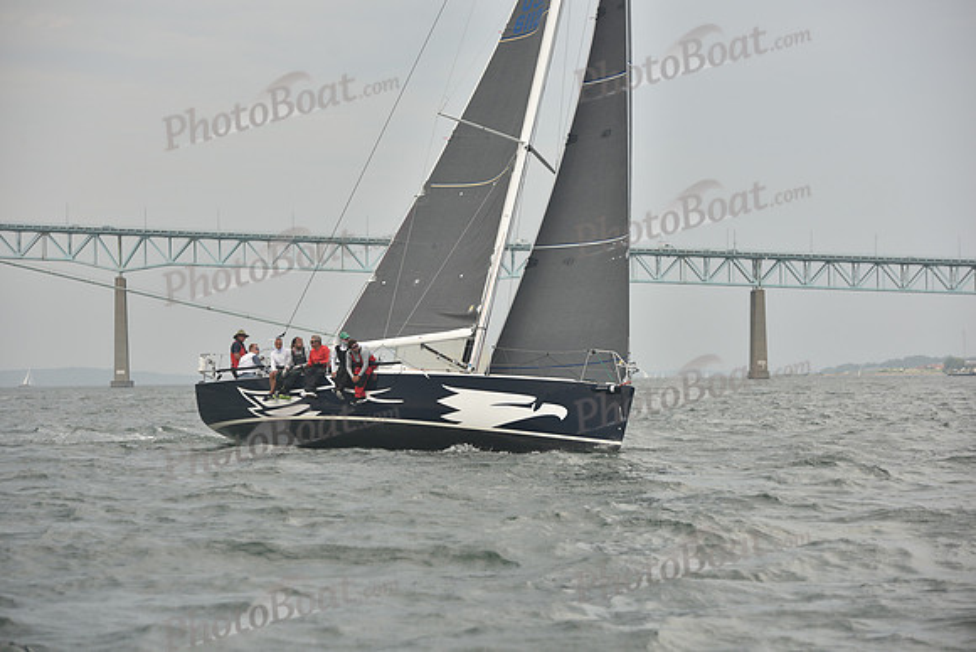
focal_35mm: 120
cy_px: 326
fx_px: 3254
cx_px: 488
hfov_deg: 17.1
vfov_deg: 11.4
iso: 250
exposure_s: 1/500
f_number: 5.6
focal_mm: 120
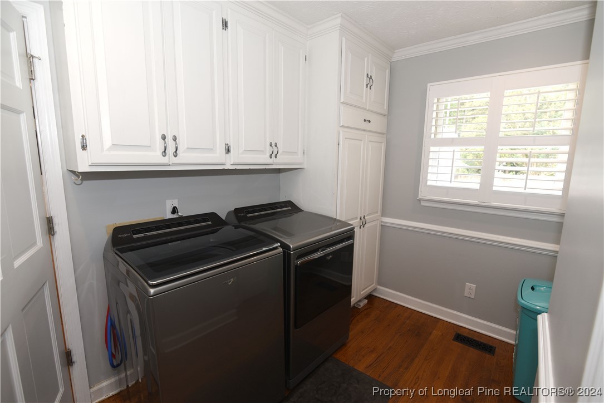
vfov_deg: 73.8
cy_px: 202
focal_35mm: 16
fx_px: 268
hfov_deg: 96.7
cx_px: 302
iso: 250
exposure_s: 1/200
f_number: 3.5
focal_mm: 16
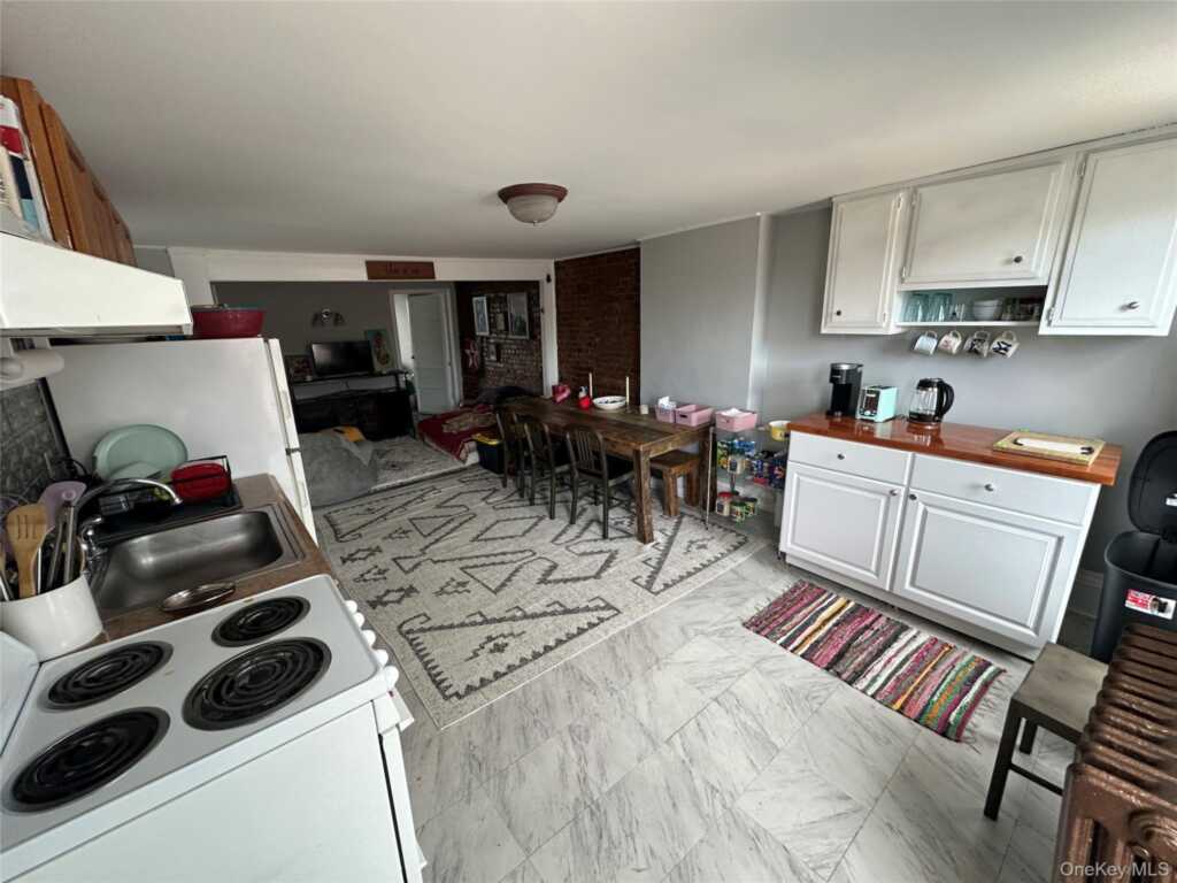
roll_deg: +1.7
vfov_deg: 85.7
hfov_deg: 102.1
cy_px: 442
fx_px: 476
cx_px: 588
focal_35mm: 14
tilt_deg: -14.3
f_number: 2.2
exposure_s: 1/60
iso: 160
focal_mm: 2.22
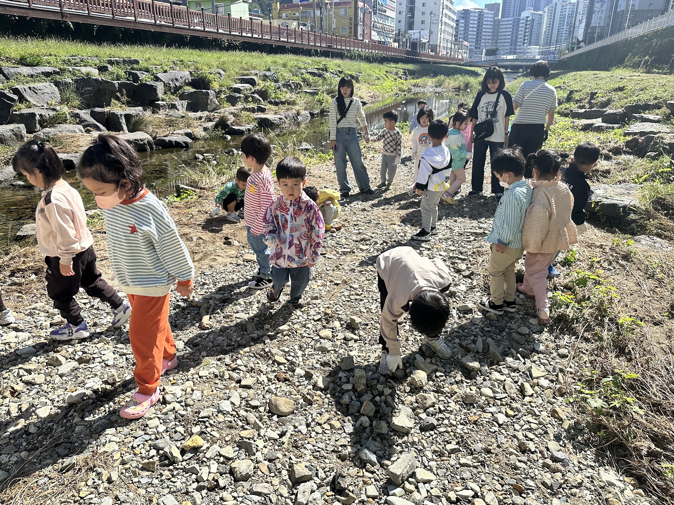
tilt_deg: -20.9
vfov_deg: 56.8
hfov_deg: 71.6
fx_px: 467
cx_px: 337
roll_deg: +0.7
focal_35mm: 24
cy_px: 252
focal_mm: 6.86
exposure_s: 1/3472
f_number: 1.78
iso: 80
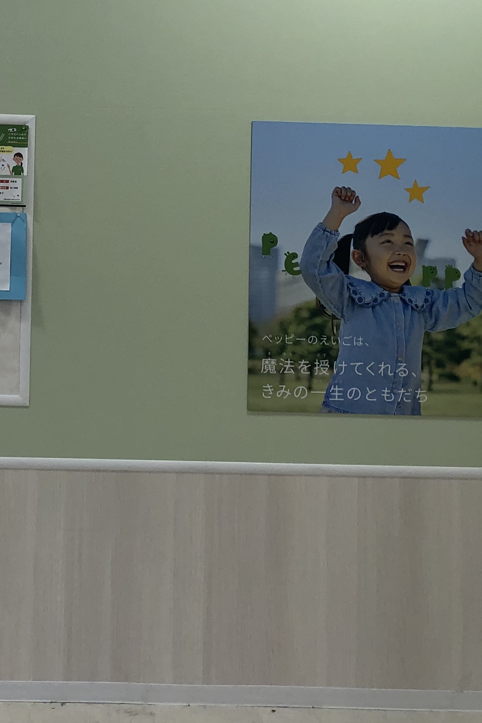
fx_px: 1285
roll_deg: -1.0
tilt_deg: +2.5
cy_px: 136
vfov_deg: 30.6
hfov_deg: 20.3
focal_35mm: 64
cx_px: -36
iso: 32
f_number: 1.8
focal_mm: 3.99
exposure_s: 1/120
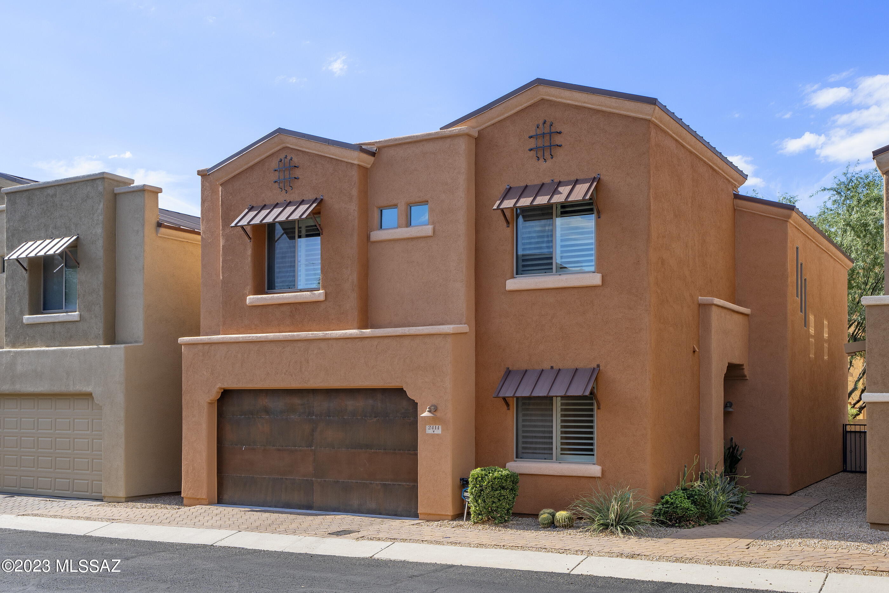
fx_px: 593
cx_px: 444
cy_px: 296
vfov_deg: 53.1
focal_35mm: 24
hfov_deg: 73.7
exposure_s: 1/125
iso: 100
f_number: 9
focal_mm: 24
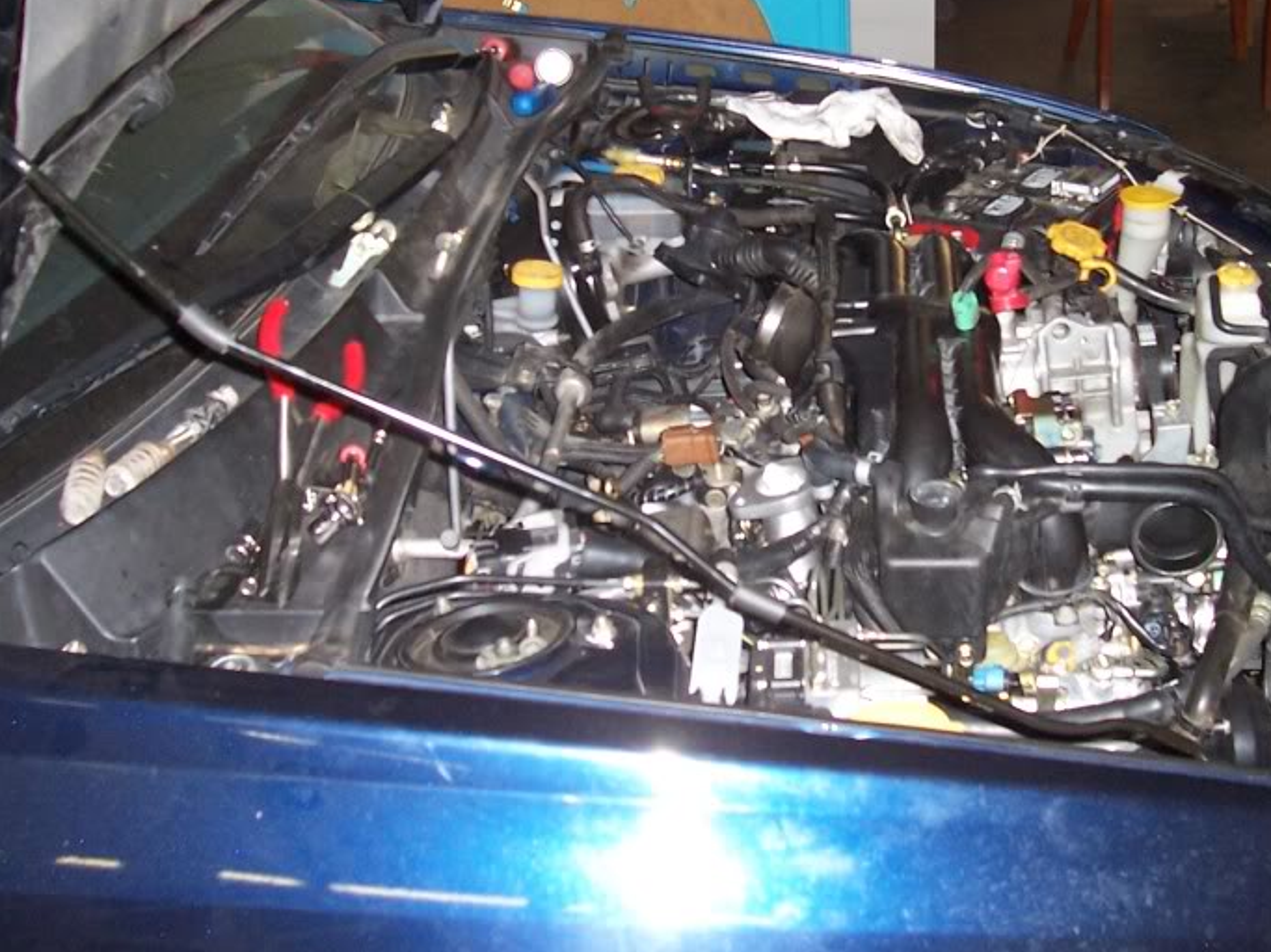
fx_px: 1872
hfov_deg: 37.2
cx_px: 830
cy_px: 314
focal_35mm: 51
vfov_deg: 28.4
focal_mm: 5.6
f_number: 2.7
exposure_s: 1/60
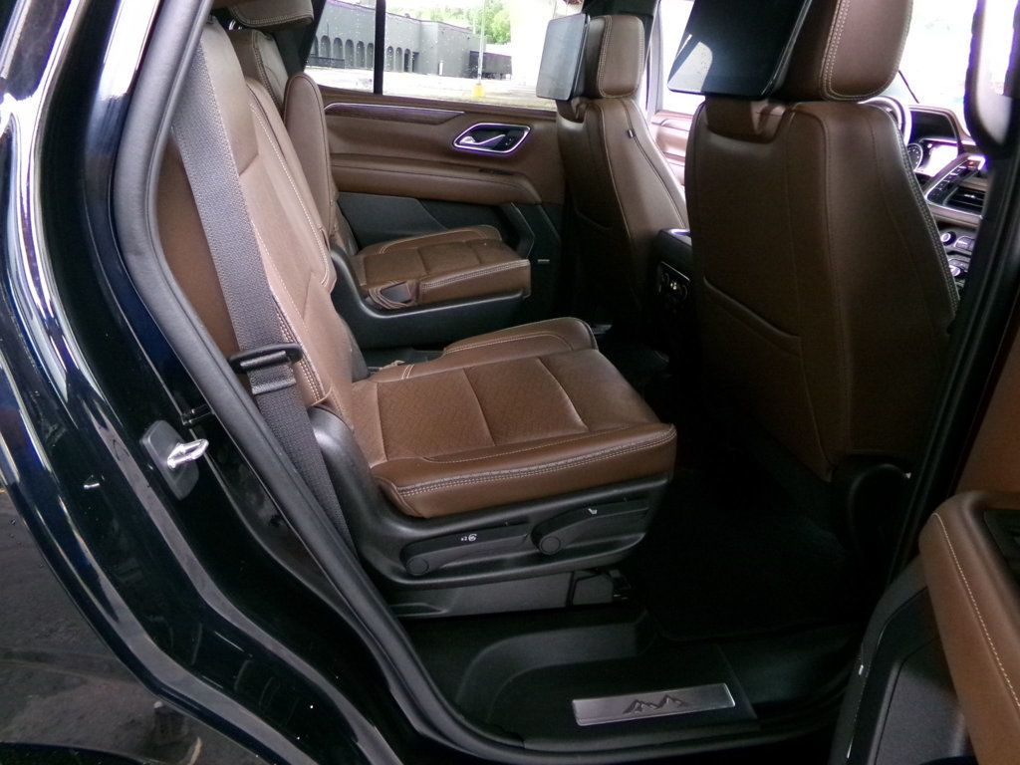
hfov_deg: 71.6
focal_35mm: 24
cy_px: 382
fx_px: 707
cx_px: 510
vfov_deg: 56.8
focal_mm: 4.3
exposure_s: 1/60
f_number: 3.7
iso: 800
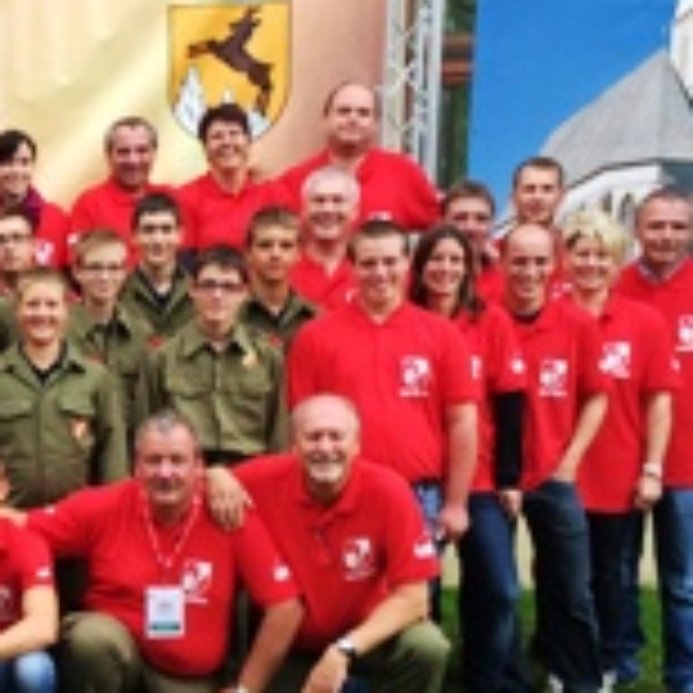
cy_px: 490
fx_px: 1744
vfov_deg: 22.3
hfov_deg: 21.0
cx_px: -126
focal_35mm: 77
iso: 40
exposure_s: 1/120
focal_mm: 4.12
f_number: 2.2
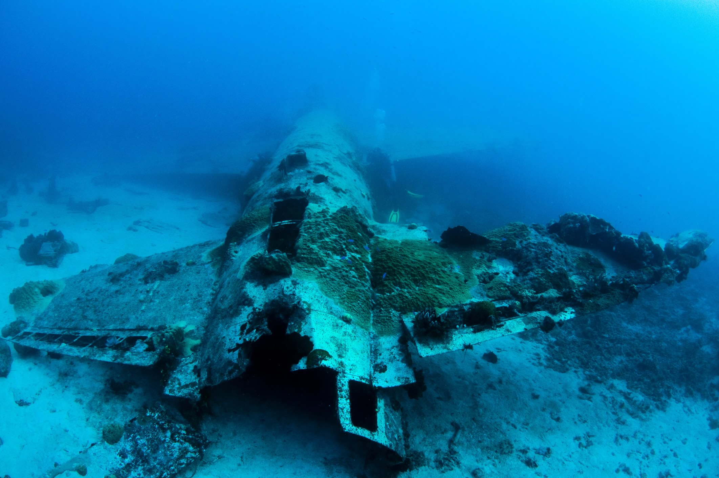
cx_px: 360
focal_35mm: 15
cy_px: 239
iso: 200
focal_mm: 10
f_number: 8
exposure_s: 1/80
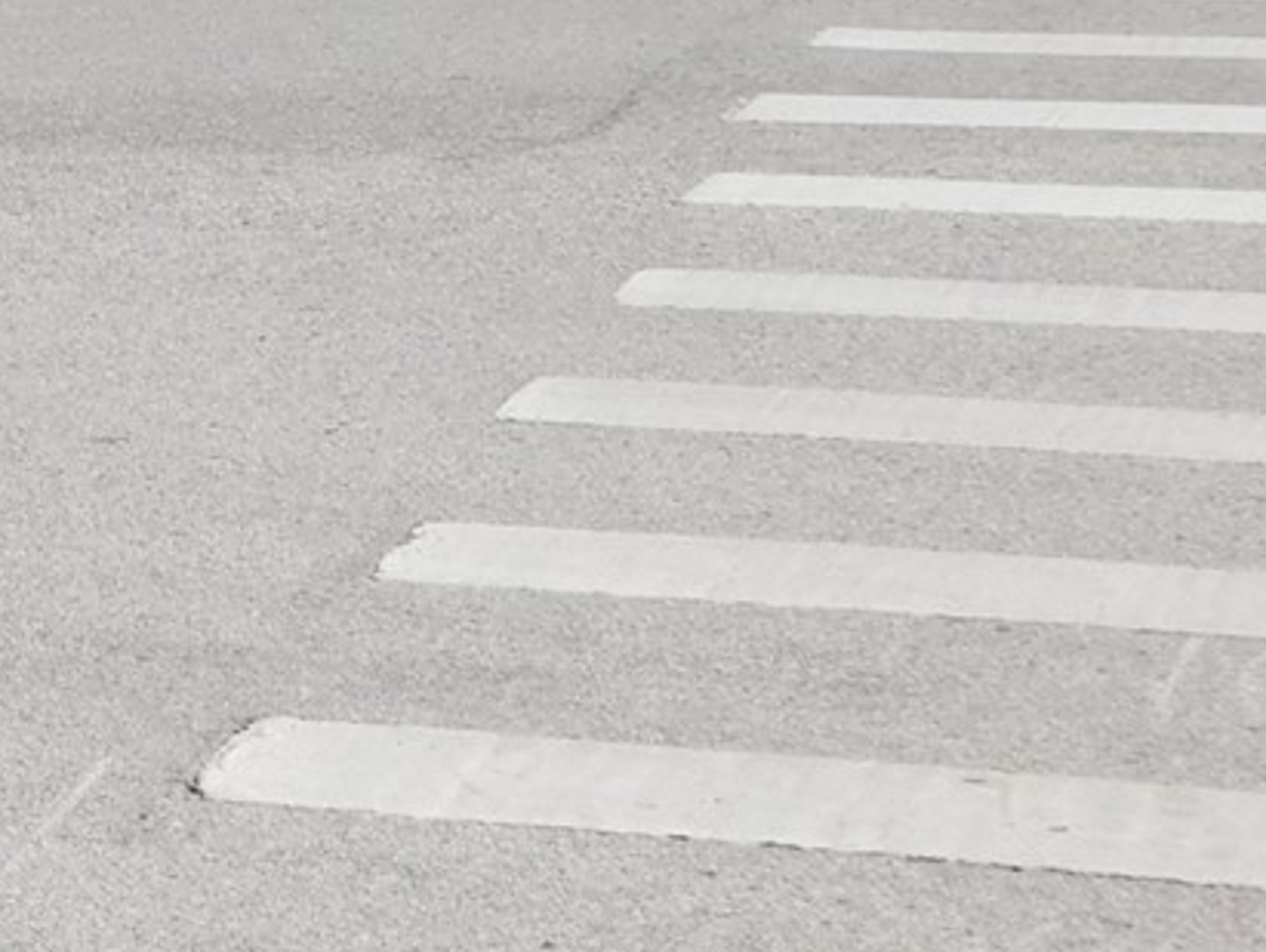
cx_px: -736
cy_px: -558
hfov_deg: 13.2
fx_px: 5125
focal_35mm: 140
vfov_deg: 10.2
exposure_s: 1/500
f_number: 7
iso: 125
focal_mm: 6.3
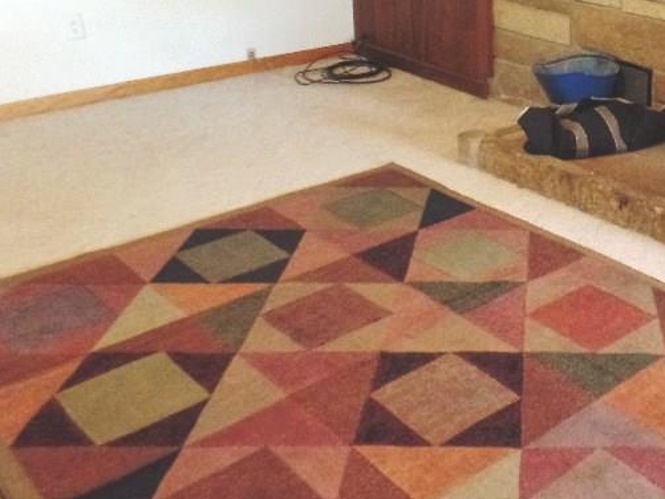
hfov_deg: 37.2
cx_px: 625
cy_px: 62
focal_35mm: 47
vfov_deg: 29.8
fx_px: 903
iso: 800
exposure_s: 1/15
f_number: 2.8
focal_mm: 4.1
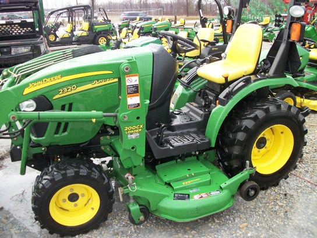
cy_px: 119
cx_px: 158
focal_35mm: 32
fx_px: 293
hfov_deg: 56.8
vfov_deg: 44.2
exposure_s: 1/80
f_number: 2.9
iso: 80
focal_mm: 5.7
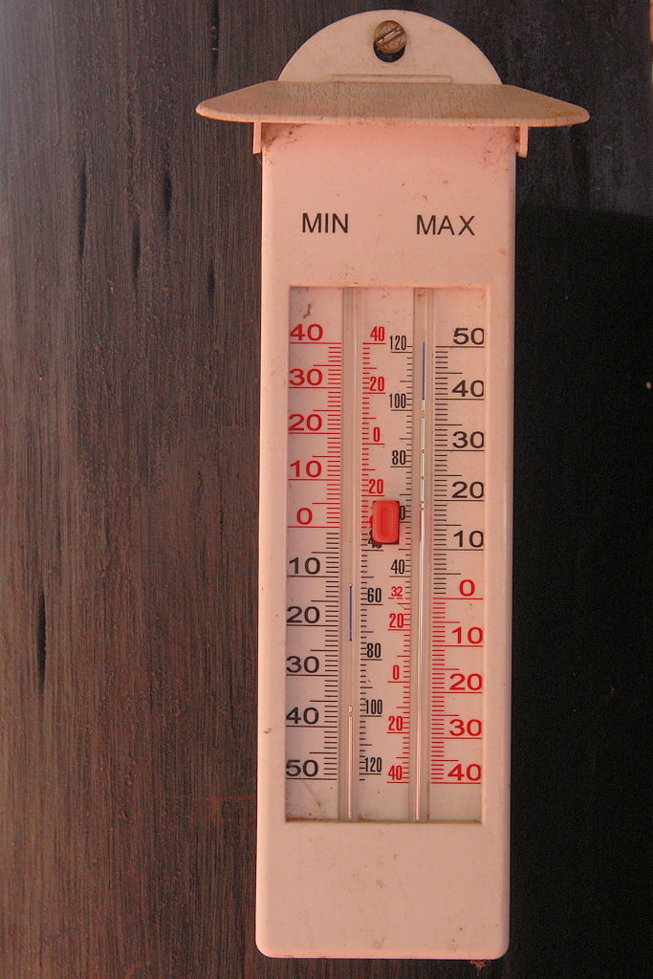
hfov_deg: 25.1
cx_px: 326
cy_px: 490
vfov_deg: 36.9
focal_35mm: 54
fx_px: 1469
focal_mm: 36
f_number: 6.3
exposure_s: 1/80
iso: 320
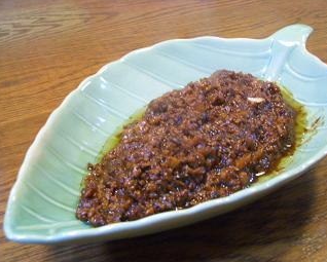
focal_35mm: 52
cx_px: 175
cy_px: 133
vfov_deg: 29.2
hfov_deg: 36.0
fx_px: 504
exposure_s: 1/13
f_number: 3.1
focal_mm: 8.2
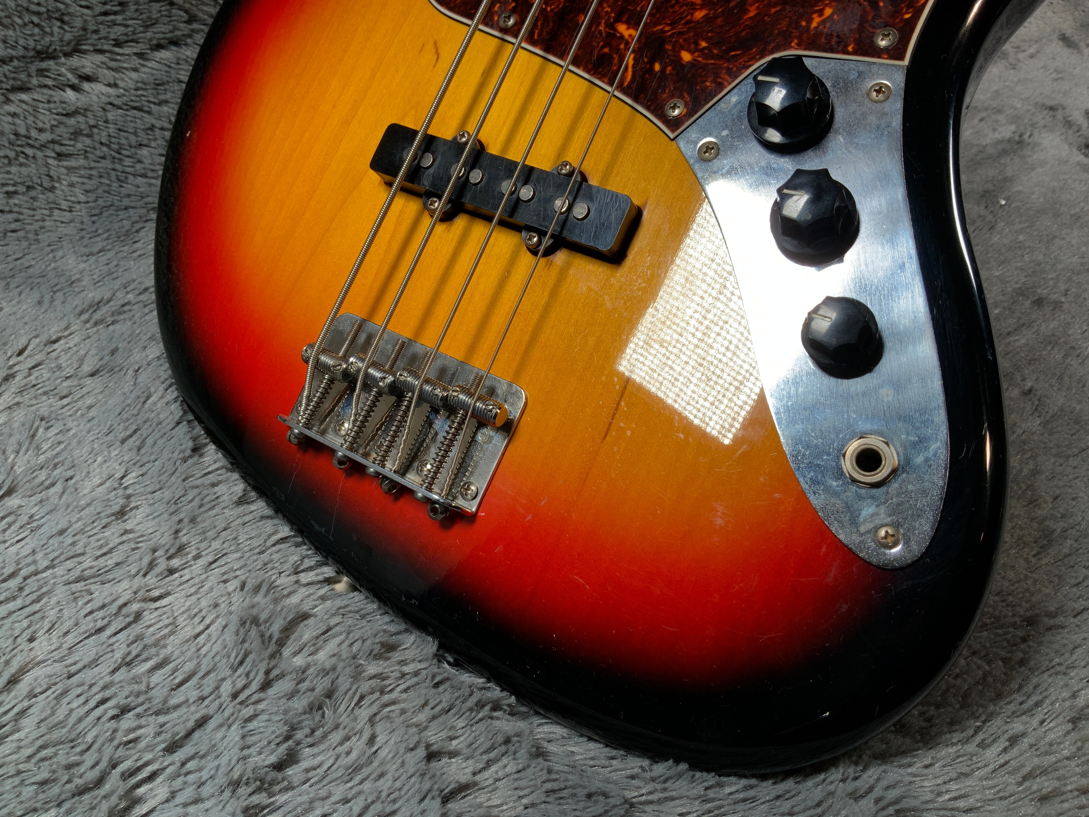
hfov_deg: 61.7
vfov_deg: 48.2
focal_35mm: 29
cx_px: 544
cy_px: 408
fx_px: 912
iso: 20
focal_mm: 3
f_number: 1.8
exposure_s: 1/104
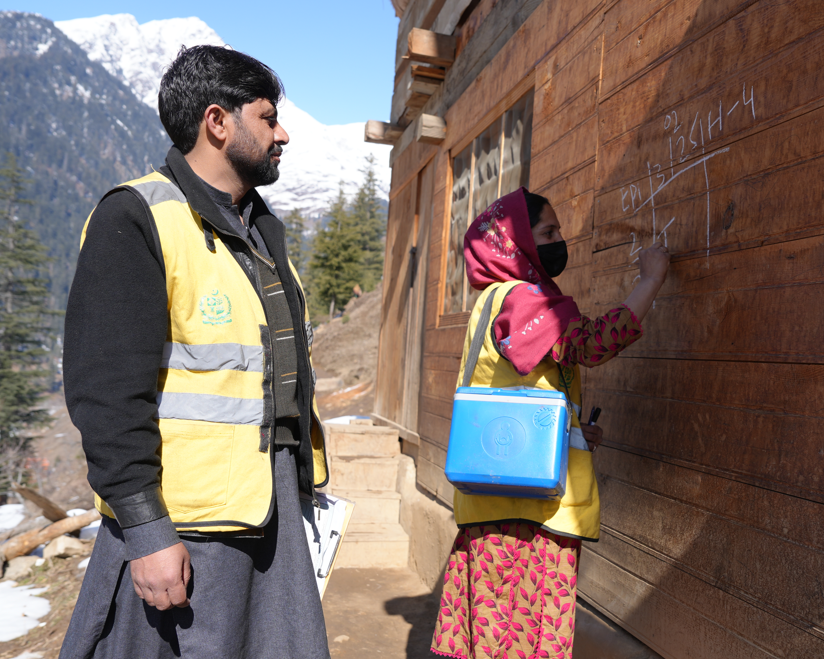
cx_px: 578
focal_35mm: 34
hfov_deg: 51.4
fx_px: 829
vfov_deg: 43.3
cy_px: 362
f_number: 4.5
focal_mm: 24
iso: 100
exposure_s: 1/500
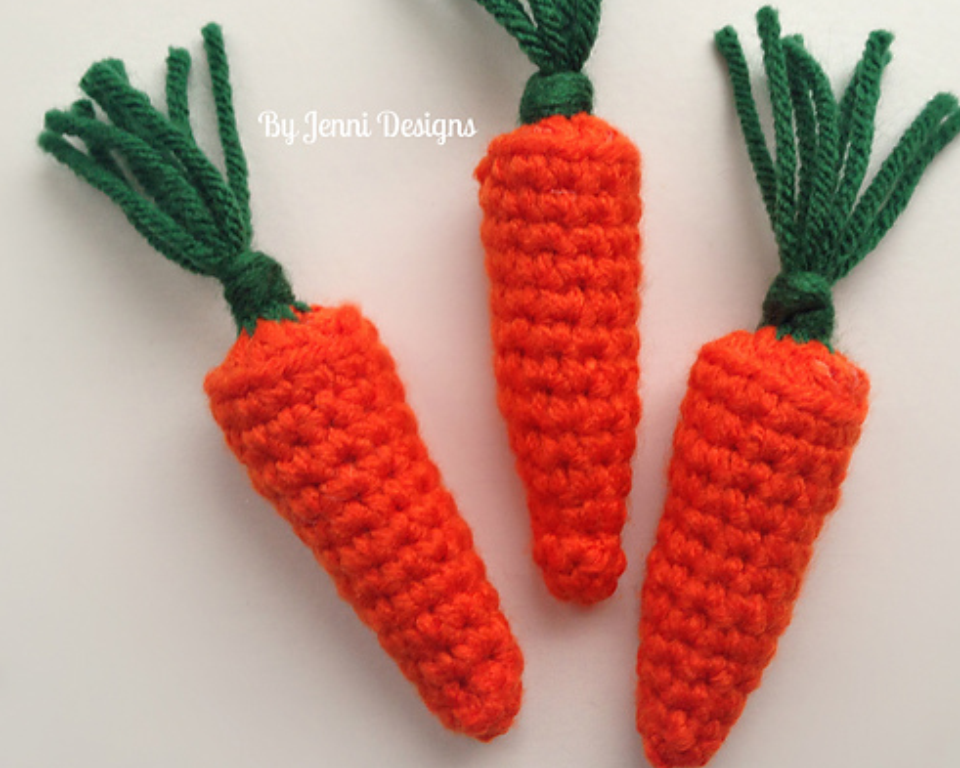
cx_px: 512
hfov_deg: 43.8
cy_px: 309
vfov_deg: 35.6
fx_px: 1194
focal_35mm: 42
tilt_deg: -83.8
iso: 50
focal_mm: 4.12
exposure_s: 1/20
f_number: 2.4
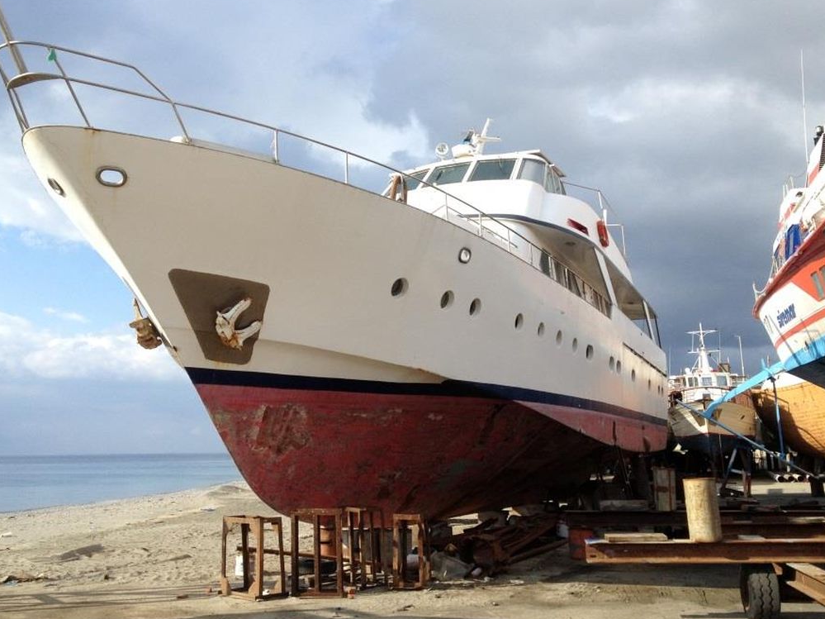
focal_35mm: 41
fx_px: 977
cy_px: 284
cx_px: 375
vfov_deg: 35.1
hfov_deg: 45.7
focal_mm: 4.28
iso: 50
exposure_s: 1/1842
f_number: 2.4
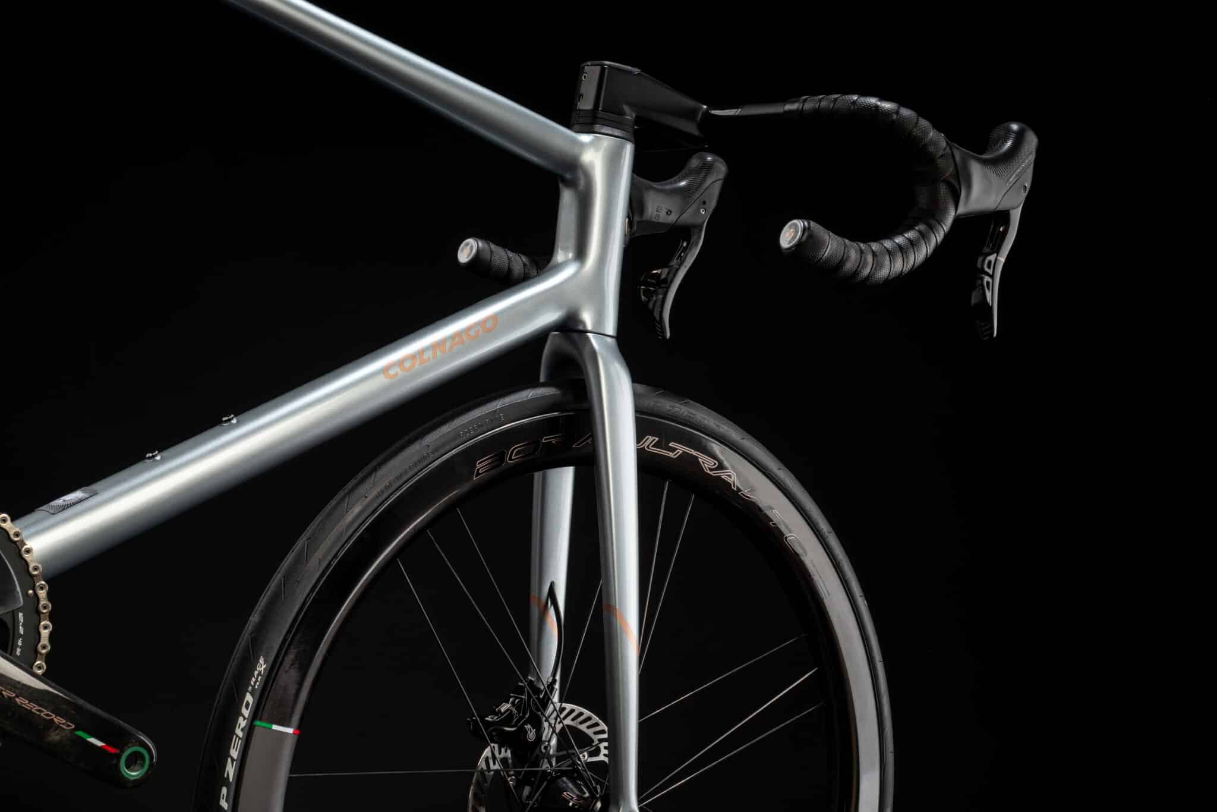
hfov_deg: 28.8
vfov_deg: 19.5
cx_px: 608
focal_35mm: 70
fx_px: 2367
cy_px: 406
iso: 100
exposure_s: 1/160
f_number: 18
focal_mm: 70
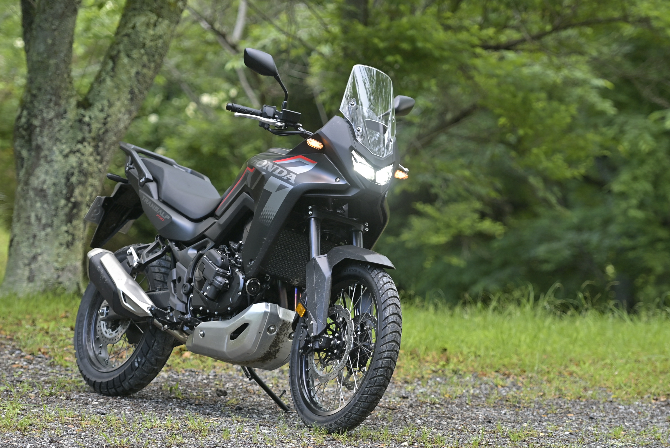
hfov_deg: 11.2
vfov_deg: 7.5
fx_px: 3410
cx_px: 335
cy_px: 224
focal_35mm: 183
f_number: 2.8
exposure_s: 1/125
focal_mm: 122
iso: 250
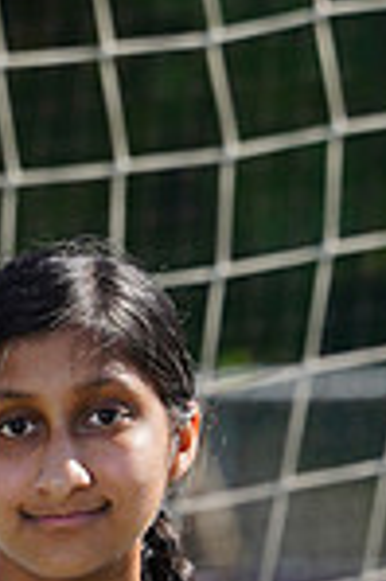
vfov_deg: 1.6
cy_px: 1119
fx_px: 20359
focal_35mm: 1263
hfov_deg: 1.1
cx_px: -51
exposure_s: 1/250
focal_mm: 324
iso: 200
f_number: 11
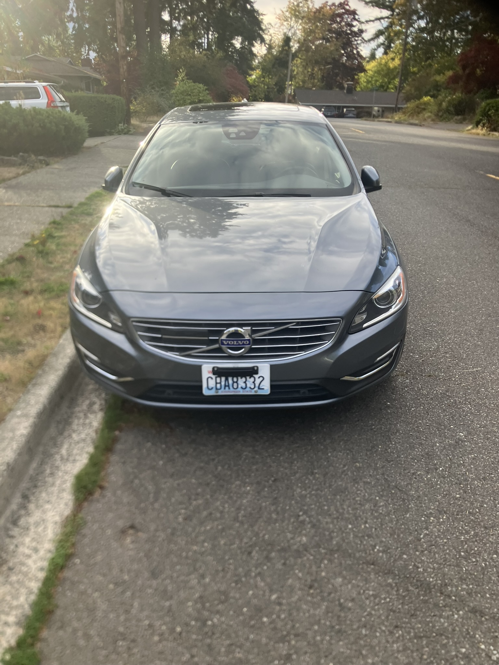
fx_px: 538
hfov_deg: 49.7
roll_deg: -1.9
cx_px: 250
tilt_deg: -20.2
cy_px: 332
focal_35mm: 28
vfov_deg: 63.4
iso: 32
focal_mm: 3.99
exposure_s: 1/389
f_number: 1.8
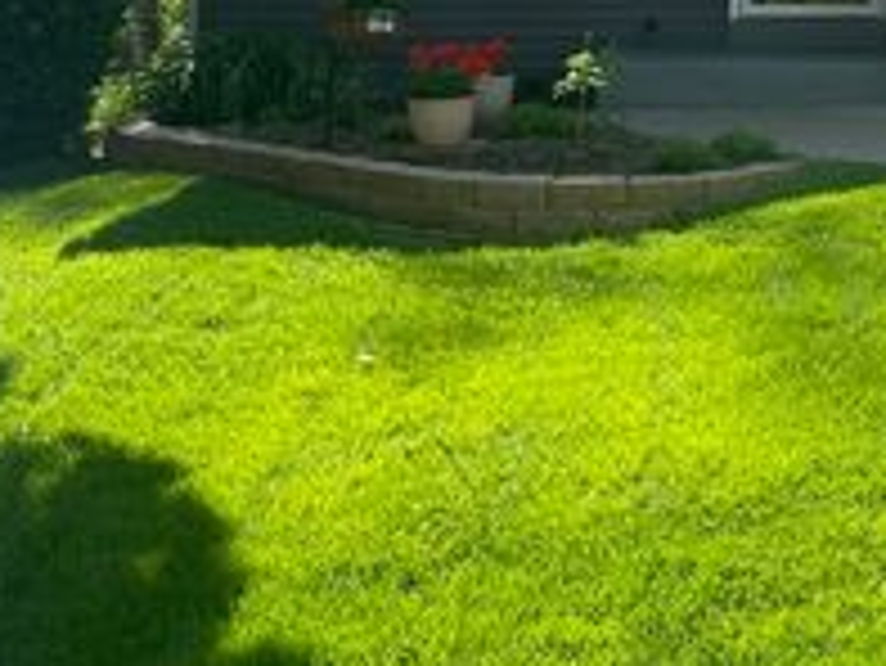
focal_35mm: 66
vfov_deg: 21.2
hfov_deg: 26.8
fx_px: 1690
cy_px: -61
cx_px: 994
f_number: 1.6
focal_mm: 4.2
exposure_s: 1/1043
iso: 32
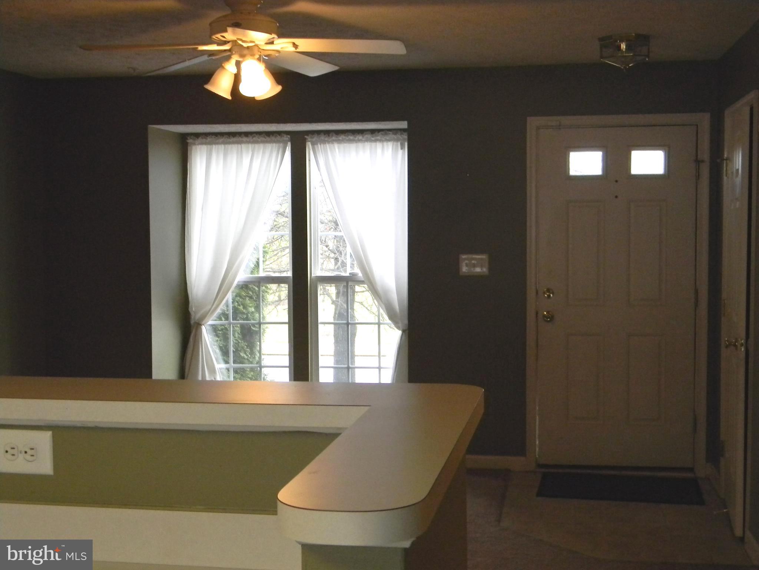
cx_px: 380
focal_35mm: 47
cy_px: 285
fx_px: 1031
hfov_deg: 40.4
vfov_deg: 30.9
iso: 400
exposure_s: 1/29.8
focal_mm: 8.6
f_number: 3.9
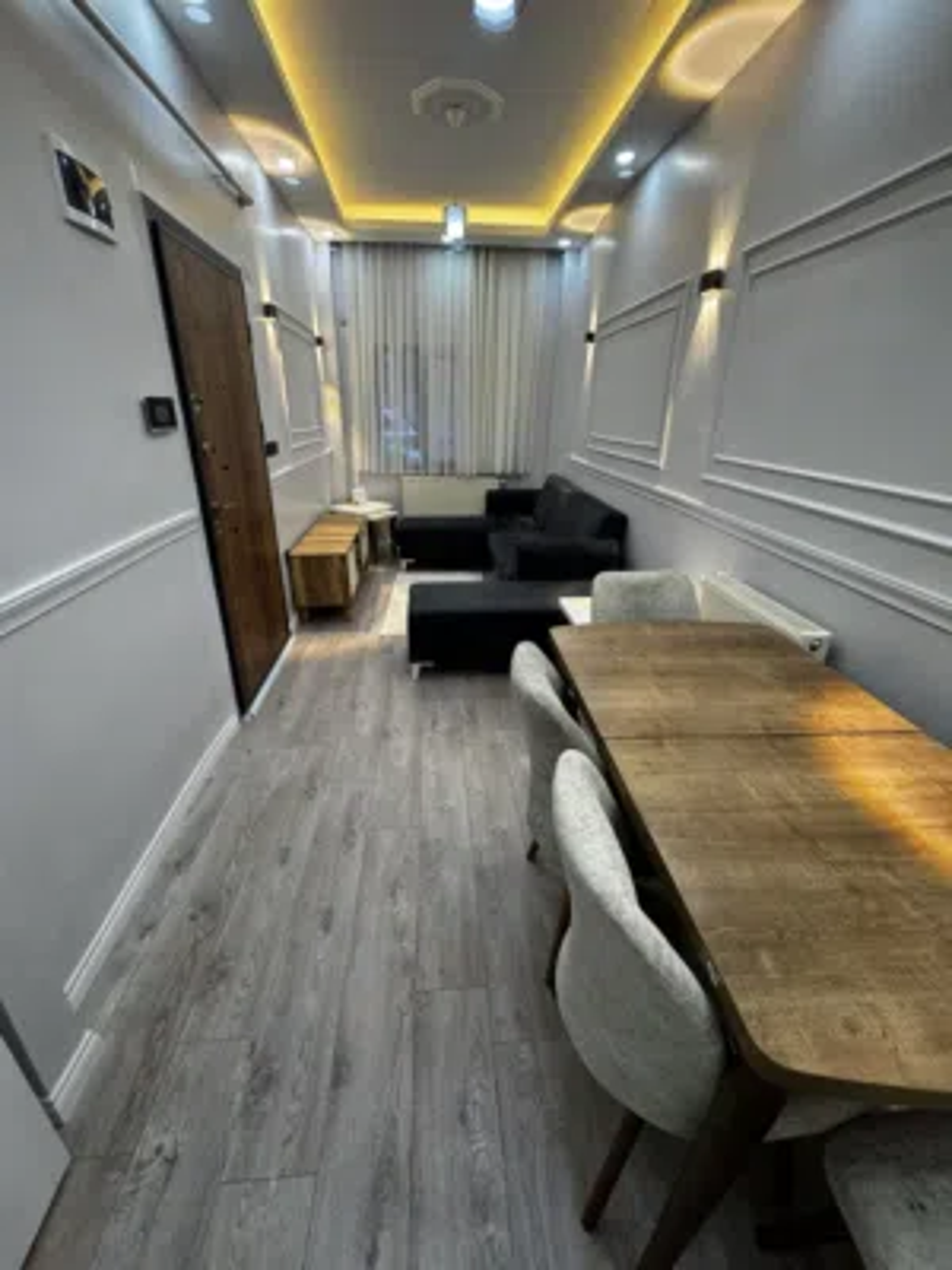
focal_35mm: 14
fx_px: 513
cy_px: 635
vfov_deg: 102.1
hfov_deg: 85.7
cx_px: 476
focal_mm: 2.22
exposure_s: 1/100
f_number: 2.2
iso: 250
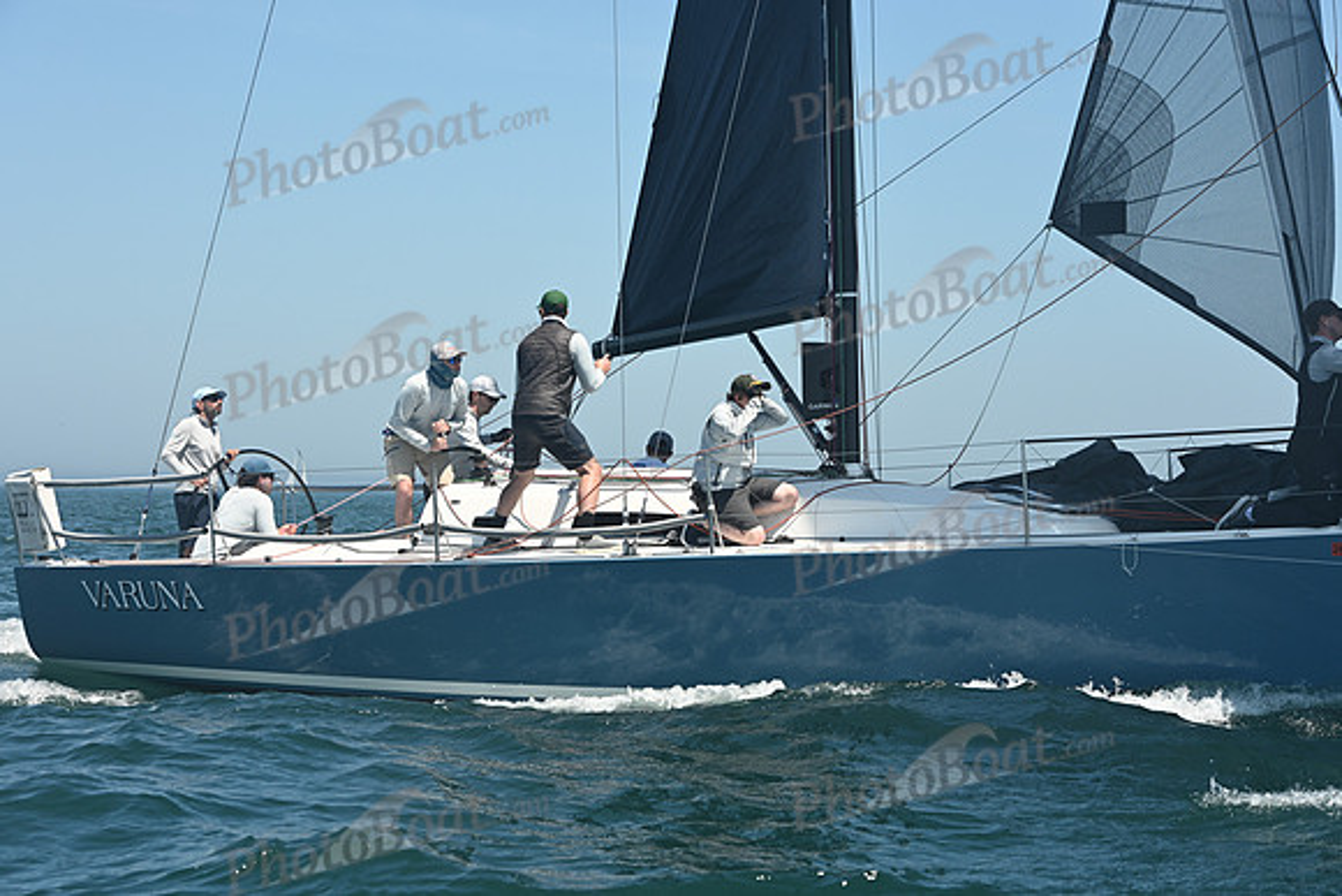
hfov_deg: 21.5
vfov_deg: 14.4
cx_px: 671
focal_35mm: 95
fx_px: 3542
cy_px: 448
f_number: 7.1
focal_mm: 95
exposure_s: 1/1000
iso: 320
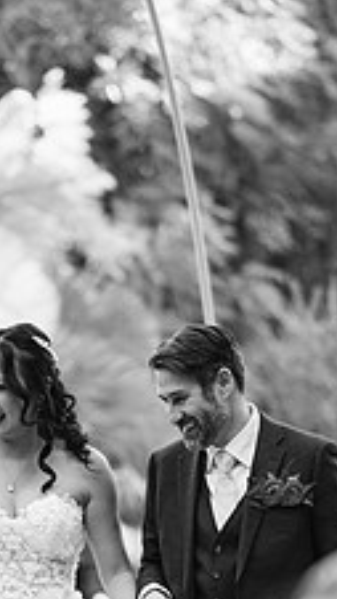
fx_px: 3625
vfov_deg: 9.4
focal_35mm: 228
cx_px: 42
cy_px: 488
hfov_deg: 5.3
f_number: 2
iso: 200
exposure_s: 1/250
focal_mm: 85
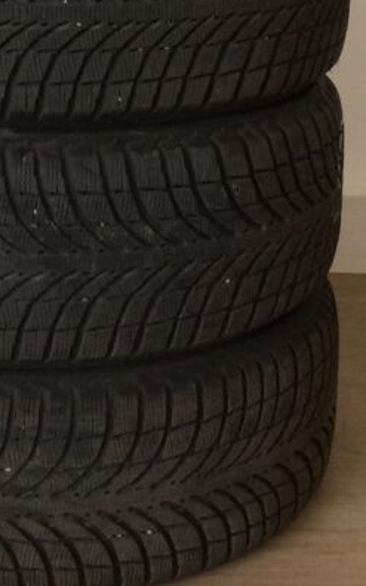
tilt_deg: -9.2
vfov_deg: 22.6
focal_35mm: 88
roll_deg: +0.6
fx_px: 1406
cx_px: 43
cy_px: -3
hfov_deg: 14.7
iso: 80
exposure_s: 1/25
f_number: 2.4
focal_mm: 3.3
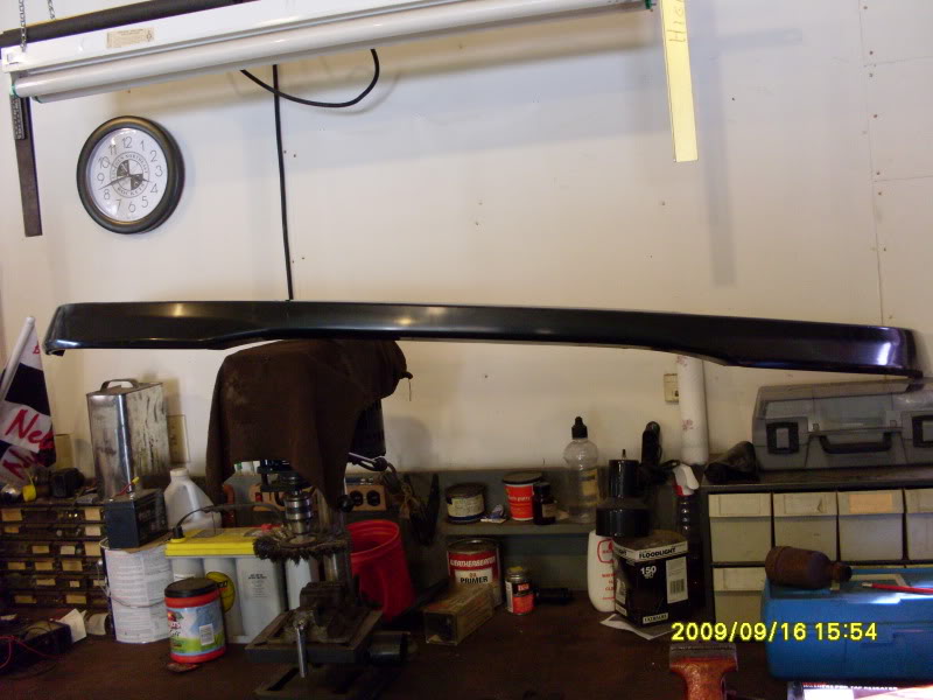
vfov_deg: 37.7
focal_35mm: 38
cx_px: 466
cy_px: 350
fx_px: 1024
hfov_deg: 49.0
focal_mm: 6.3
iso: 200
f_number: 2.8
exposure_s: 1/30
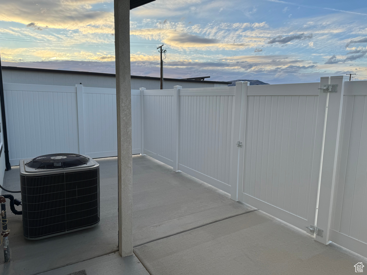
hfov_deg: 71.6
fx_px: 254
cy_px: 138
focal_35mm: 24
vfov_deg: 56.8
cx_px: 184
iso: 80
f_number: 1.78
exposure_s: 1/615
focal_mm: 6.86
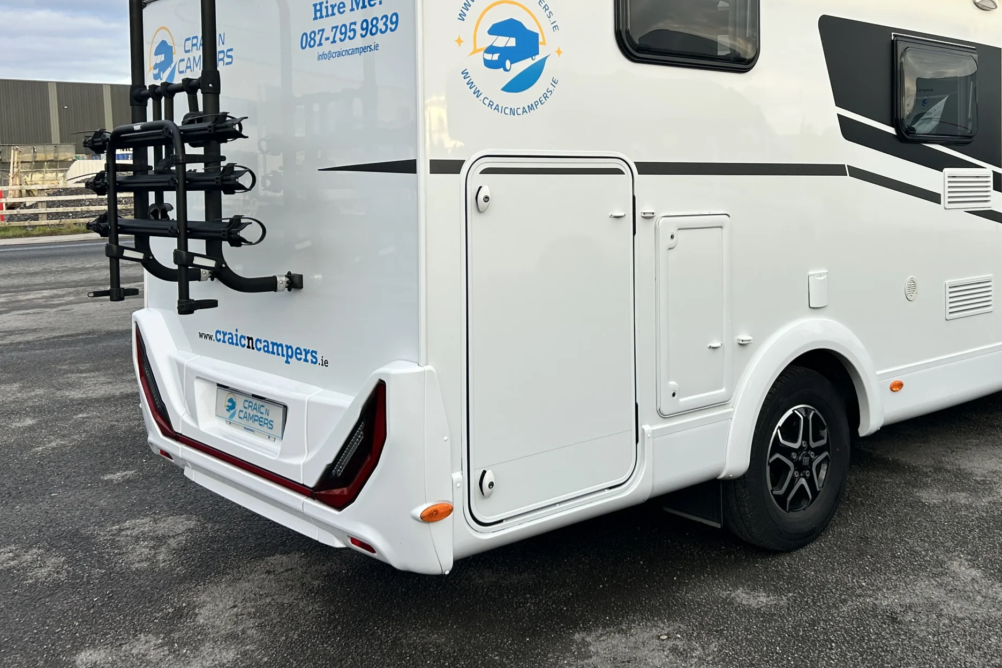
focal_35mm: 37
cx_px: 617
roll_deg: +2.2
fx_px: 1030
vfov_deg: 35.5
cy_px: 204
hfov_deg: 51.4
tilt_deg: -2.2
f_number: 1.5
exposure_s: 1/466
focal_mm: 5.7
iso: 50
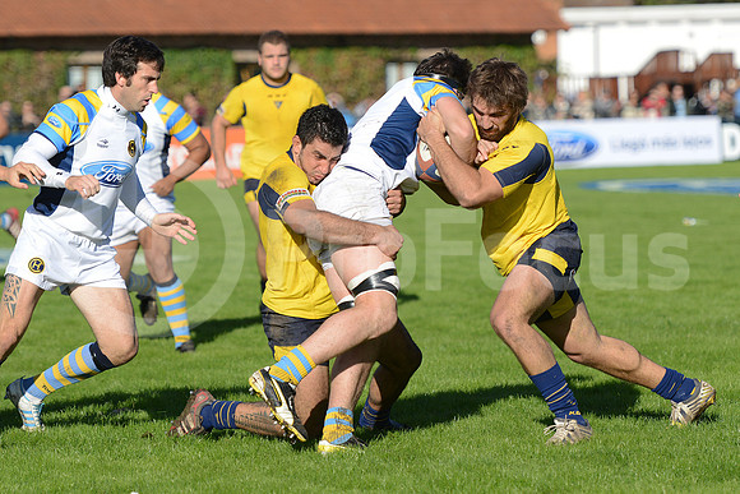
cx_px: 370
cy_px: 247
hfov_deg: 11.1
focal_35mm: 185
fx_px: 3803
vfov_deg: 7.4
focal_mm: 185
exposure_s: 1/2000
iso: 400
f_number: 4
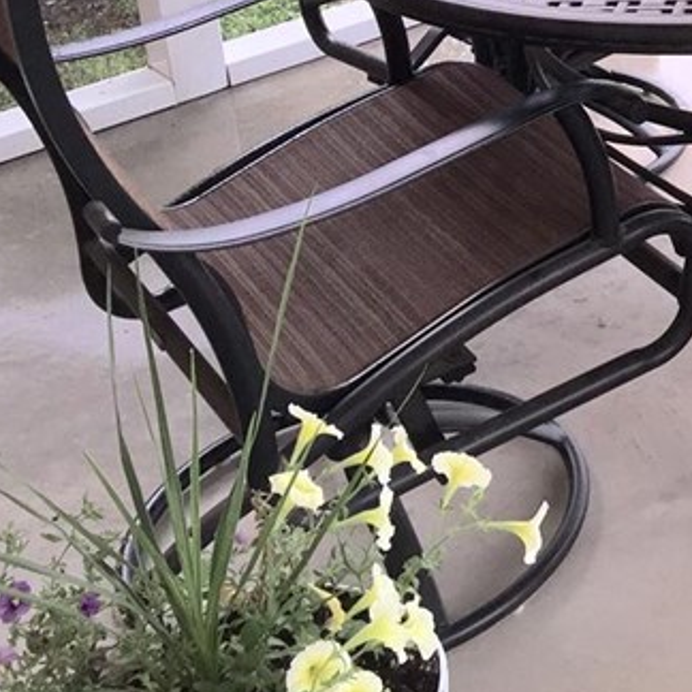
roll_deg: +0.2
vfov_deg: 20.2
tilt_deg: -21.3
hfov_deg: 18.8
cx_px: 1038
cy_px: -115
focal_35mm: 81
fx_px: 1832
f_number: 2.2
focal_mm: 4.15
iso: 32
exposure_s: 1/38
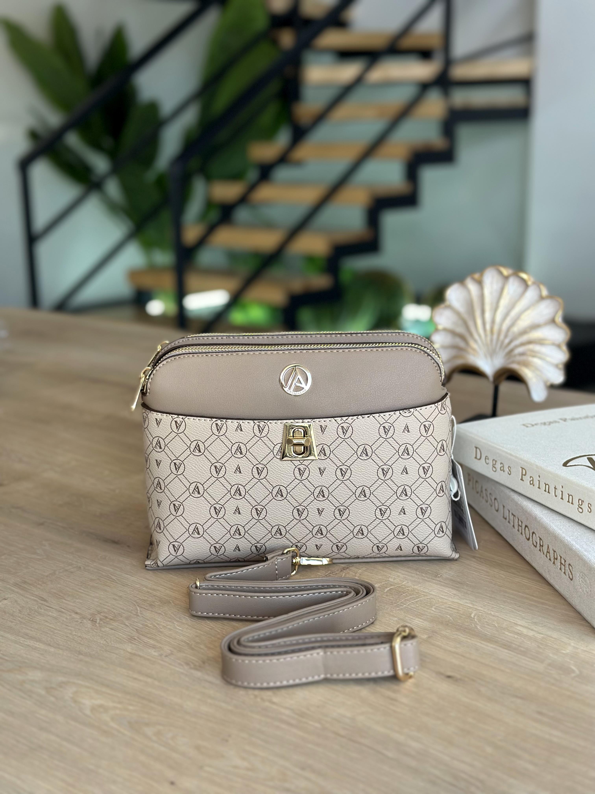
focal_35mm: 48
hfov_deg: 30.3
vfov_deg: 39.7
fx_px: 1100
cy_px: 397
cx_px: 298
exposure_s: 1/221
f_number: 1.78
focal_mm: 6.86
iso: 80
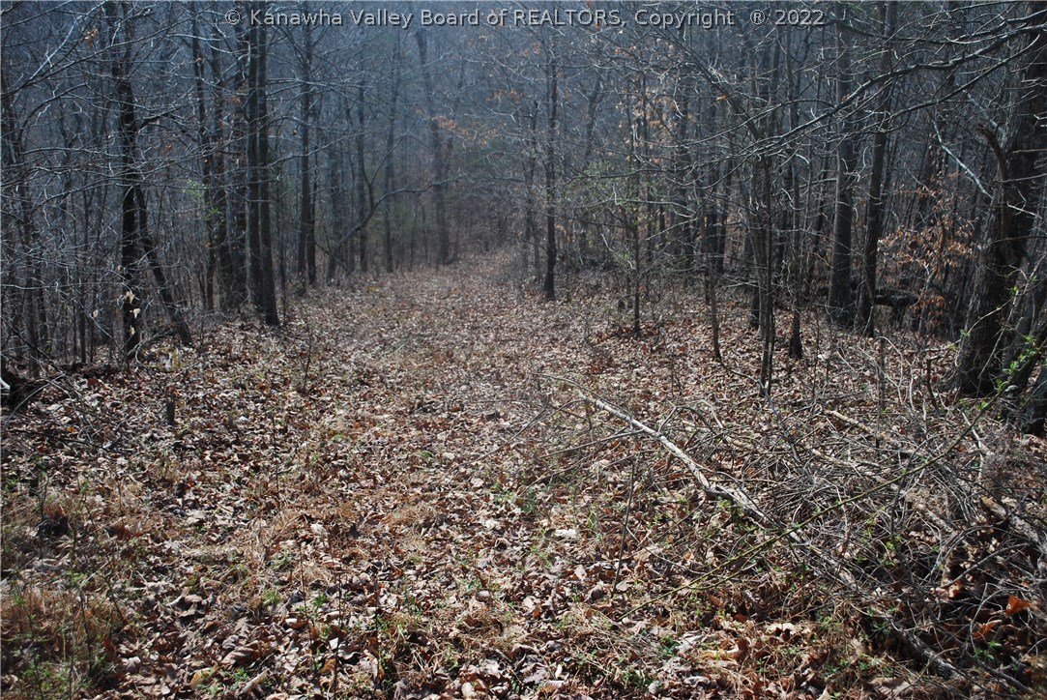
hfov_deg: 53.1
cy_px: 350
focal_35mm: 36
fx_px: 1048
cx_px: 524
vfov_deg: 36.9
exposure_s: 1/125
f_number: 5.6
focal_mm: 24
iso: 160
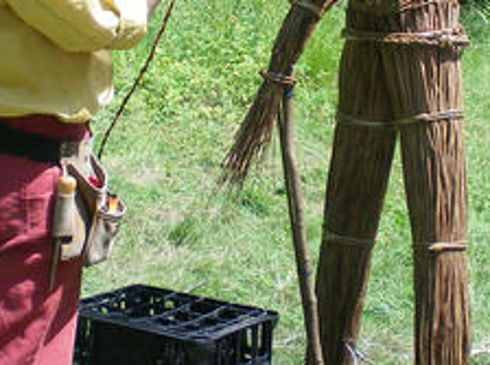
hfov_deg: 17.8
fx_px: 1568
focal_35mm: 111
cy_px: 82
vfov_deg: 13.2
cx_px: 283
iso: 64
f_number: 3.1
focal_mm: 6.3
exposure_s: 1/400
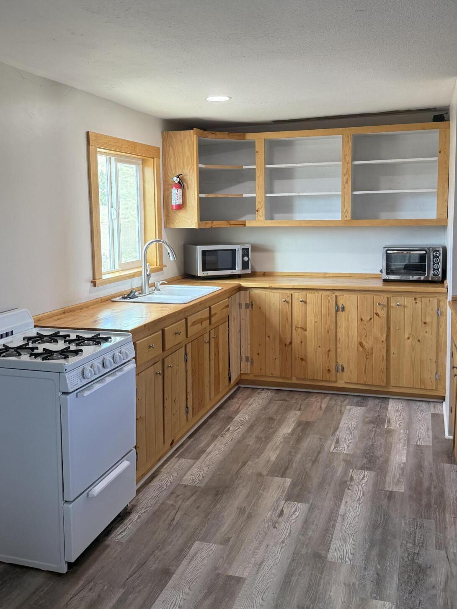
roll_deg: -1.1
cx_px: 237
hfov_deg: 42.9
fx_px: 581
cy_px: 271
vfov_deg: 55.2
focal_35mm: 33
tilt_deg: -5.0
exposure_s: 1/141
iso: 200
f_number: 1.78
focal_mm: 6.76
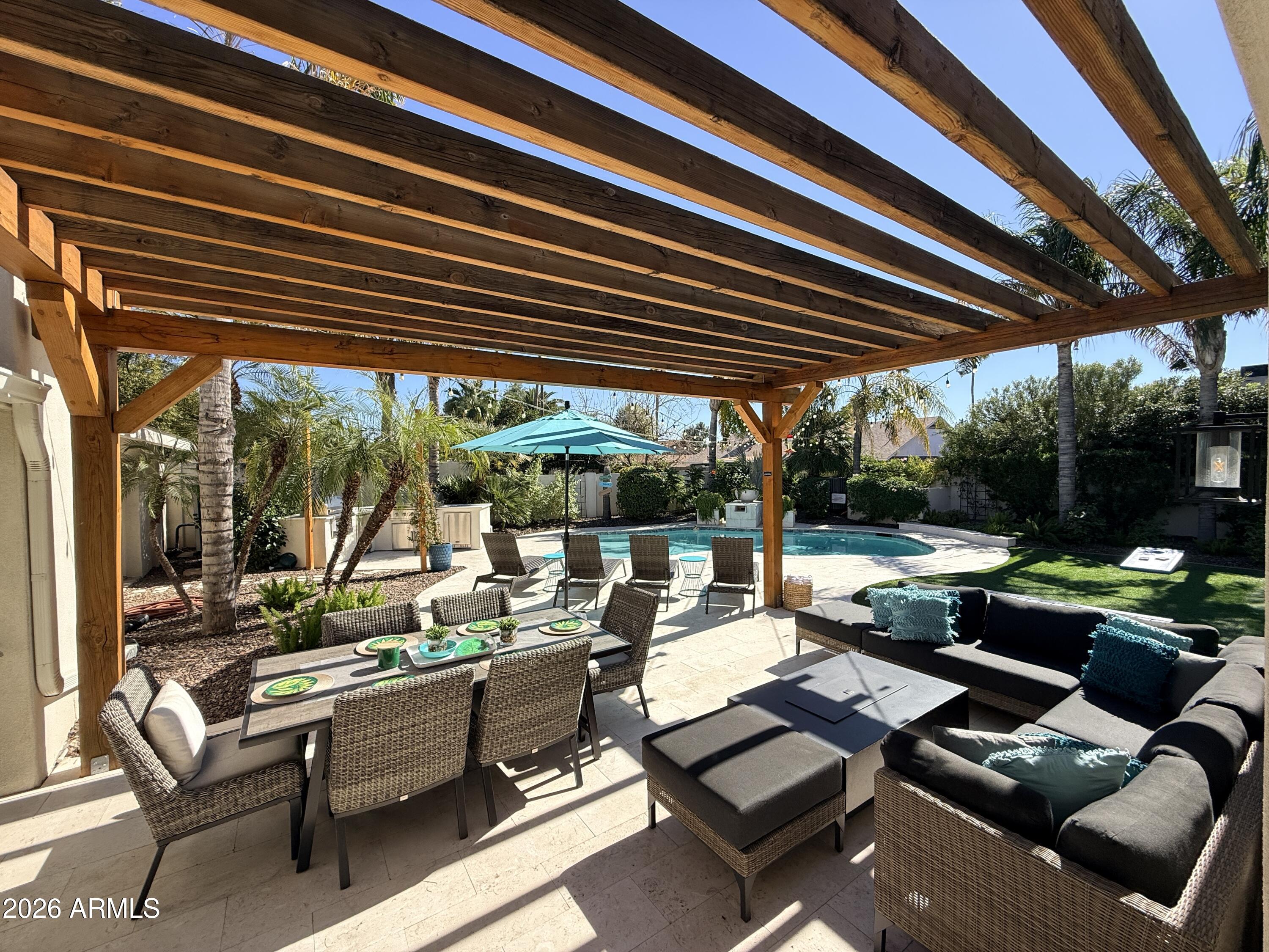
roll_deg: +0.7
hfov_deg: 102.1
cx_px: 634
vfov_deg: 85.7
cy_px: 476
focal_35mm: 14
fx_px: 513
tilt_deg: -1.3
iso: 50
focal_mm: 2.22
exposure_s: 1/1399
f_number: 2.2
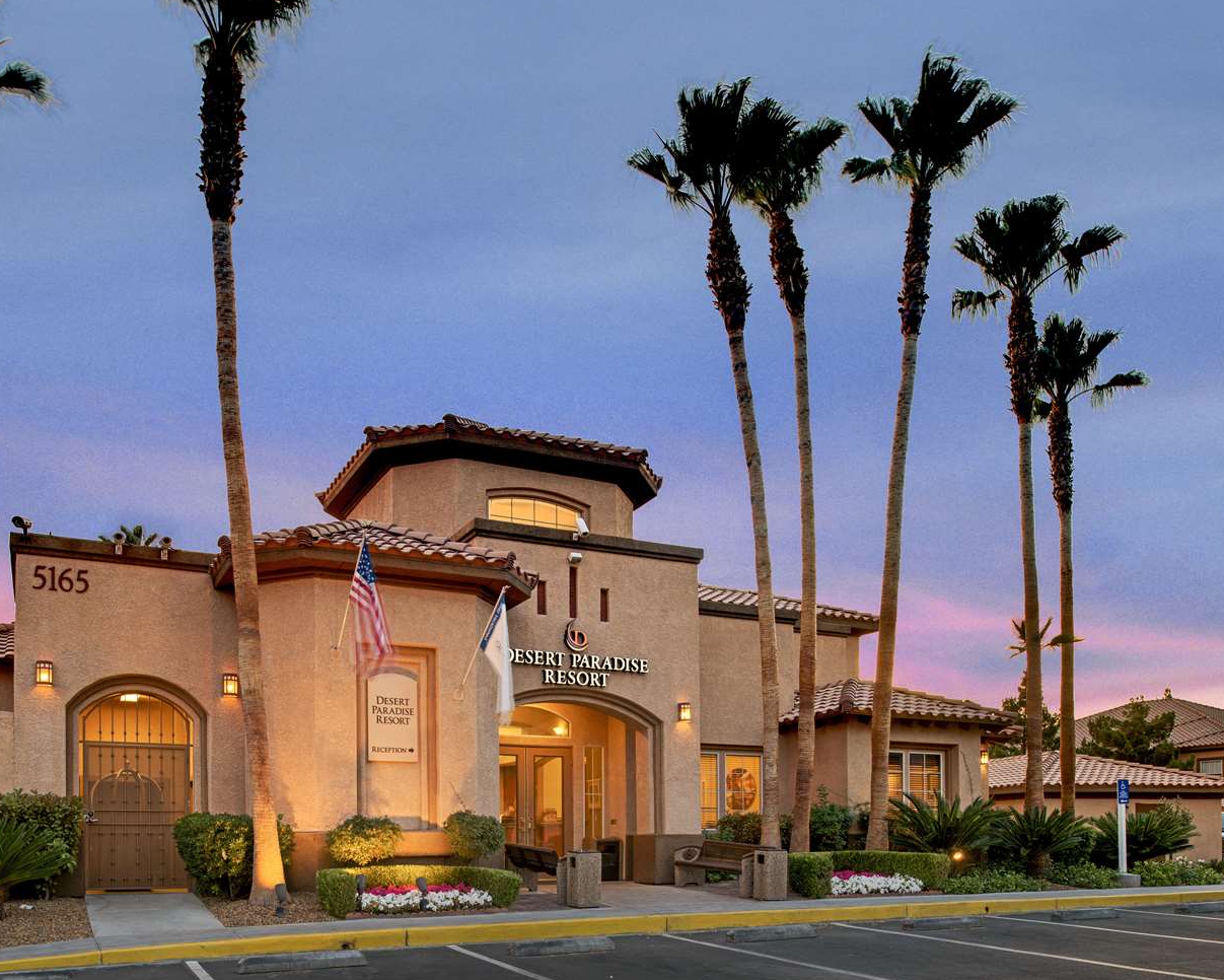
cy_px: 493
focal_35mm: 28
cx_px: 538
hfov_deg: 62.0
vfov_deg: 51.5
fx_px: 1014
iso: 50
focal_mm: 24
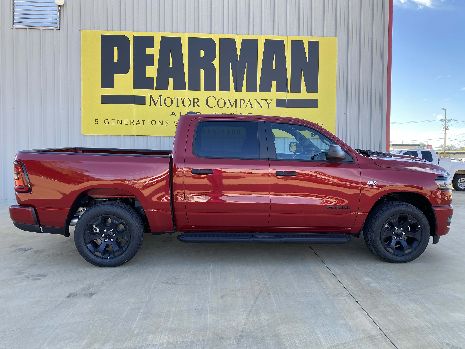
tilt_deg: -0.9
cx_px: 232
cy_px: 174
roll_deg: +0.1
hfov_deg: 67.3
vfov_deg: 53.1
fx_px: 349
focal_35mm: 26
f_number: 1.8
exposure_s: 1/349
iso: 32
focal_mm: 4.25
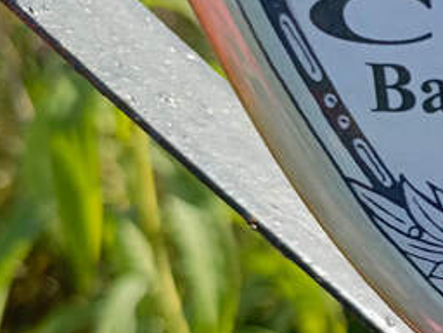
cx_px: 684
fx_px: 998
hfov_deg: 20.9
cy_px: 309
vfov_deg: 18.5
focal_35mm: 78
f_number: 1.69
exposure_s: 1/535
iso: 116
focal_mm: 4.76
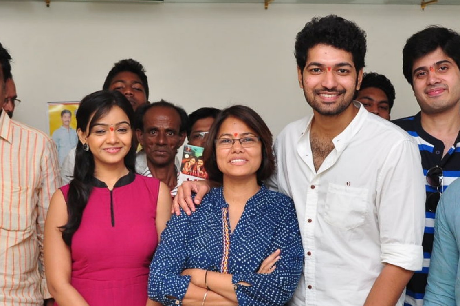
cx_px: 176
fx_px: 842
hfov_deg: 30.4
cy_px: 219
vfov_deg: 20.4
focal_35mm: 66
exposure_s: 1/125
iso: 400
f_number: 4.5
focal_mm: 22
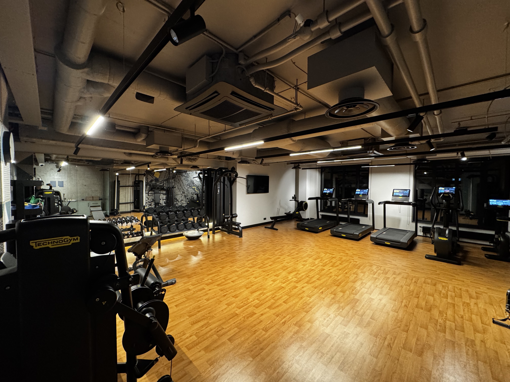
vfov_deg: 85.7
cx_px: 255
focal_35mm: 14
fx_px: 206
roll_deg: -1.2
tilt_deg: -1.5
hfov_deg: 102.1
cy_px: 191
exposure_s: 1/60
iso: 500
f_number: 2.2
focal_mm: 2.22
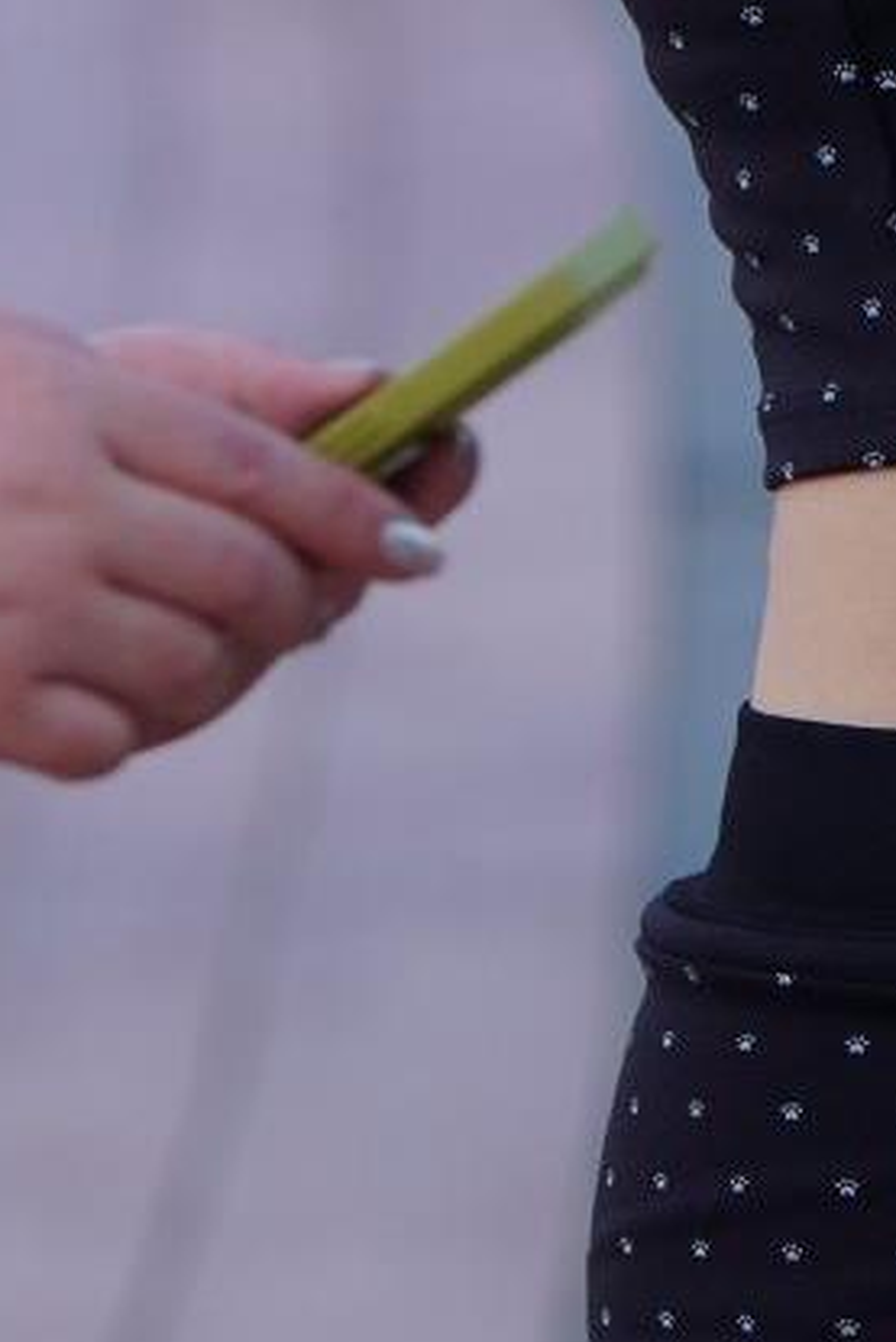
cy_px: 1195
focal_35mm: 635
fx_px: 23685
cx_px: 1384
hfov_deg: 2.2
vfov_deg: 3.2
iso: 500
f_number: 3.5
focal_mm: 99
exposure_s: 1/320
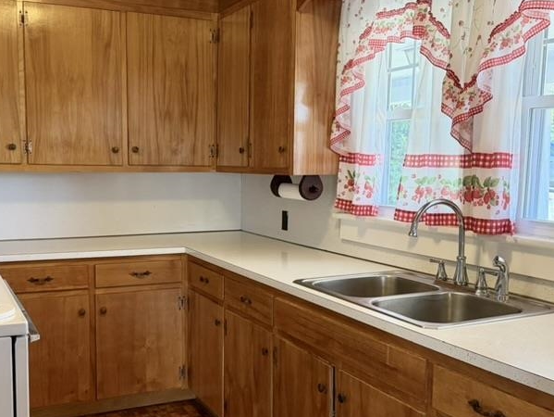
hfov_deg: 45.5
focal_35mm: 41
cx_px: 225
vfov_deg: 35.1
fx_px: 657
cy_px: 250
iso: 320
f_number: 1.78
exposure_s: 1/120
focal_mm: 6.76
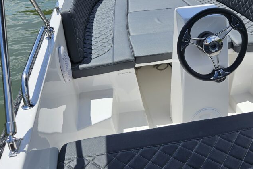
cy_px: 76
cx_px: 173
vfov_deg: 34.2
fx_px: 274
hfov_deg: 48.5
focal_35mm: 39
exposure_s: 1/2600
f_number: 1.8
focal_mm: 5.4
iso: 25
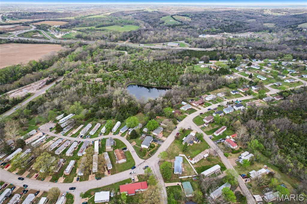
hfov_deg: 78.6
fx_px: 188
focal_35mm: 22
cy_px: 102
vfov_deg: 57.2
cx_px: 154
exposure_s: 1/1000
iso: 100
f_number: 2.8
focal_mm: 8.4
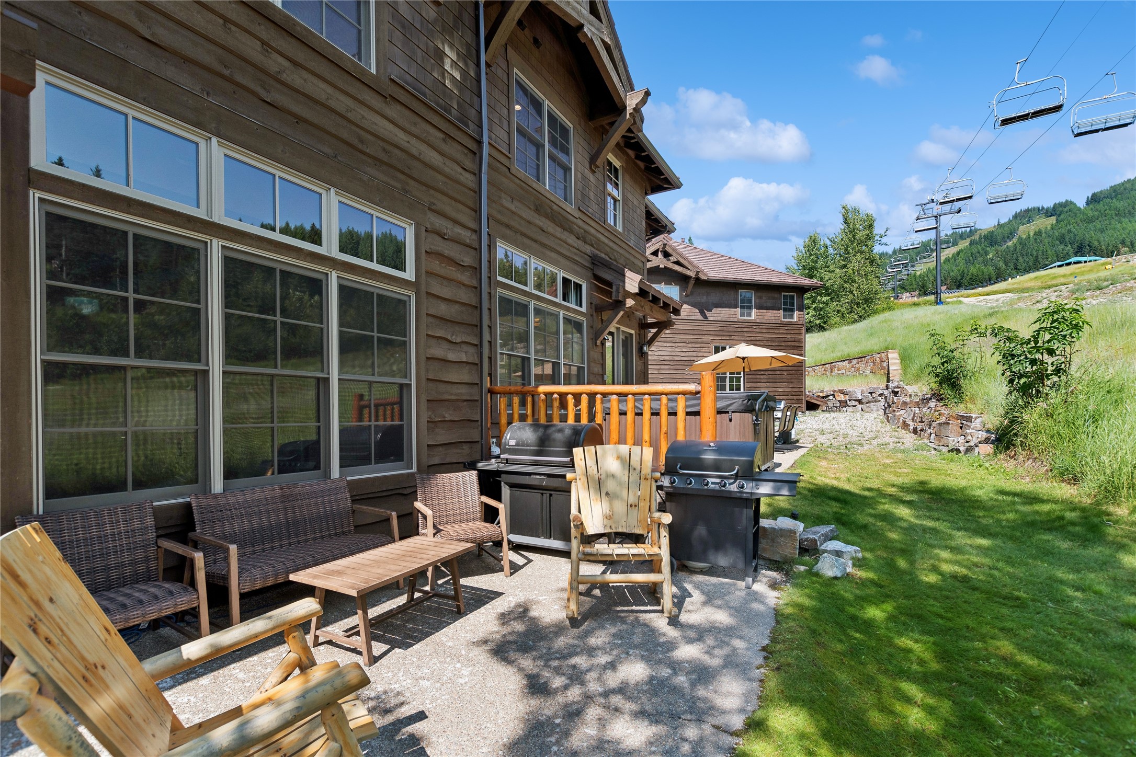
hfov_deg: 100.4
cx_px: 568
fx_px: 473
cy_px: 378
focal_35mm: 15
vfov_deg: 77.3
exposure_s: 1/250
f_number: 6.3
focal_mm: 10
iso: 100
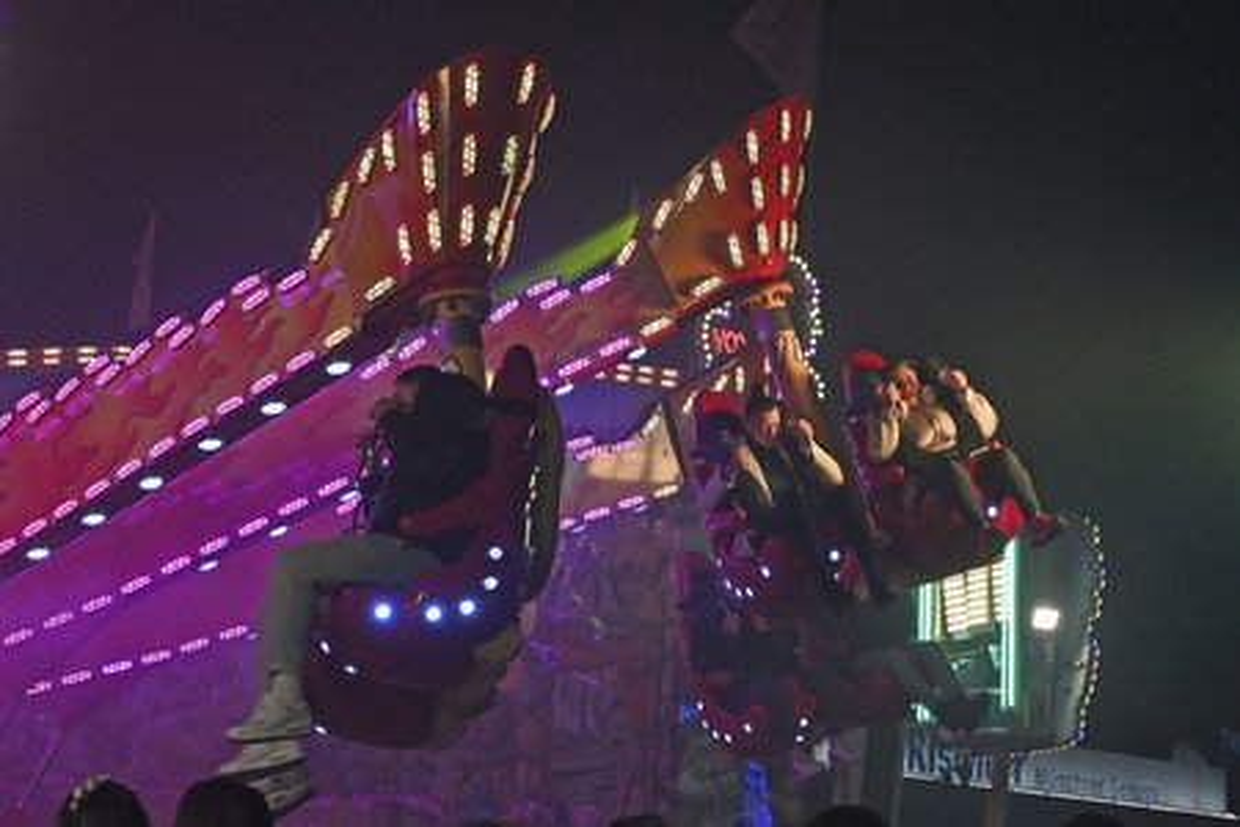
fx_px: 2618
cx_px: 620
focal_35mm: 76
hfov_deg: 26.7
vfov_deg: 17.9
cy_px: 414
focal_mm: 51
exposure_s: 1/320
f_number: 9
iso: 1600
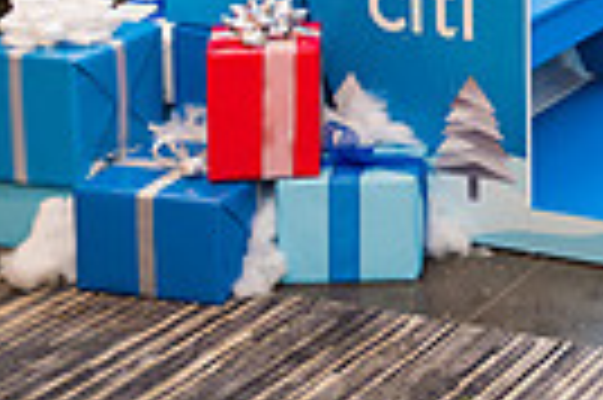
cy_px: -225
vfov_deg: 12.4
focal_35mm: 104
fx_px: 1740
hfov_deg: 17.7
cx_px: 900
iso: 400
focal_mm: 24
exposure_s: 1/200
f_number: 3.2
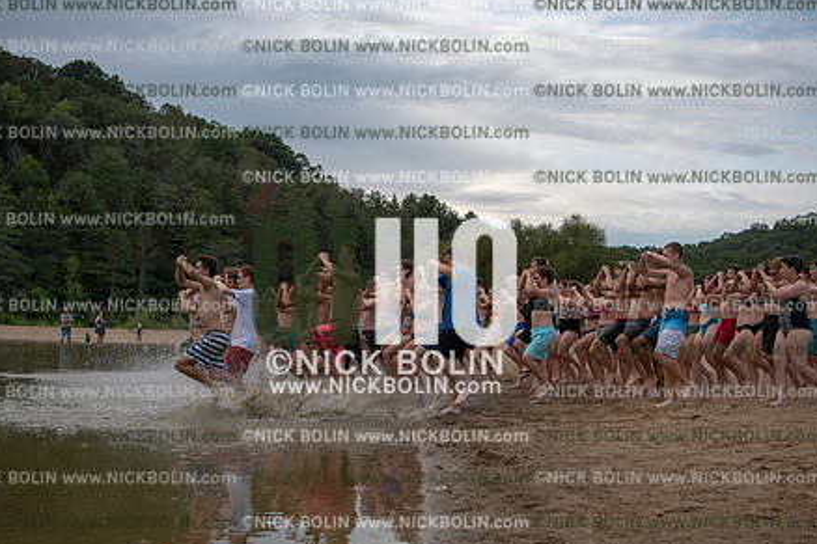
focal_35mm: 45
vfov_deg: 29.8
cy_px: 306
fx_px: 1021
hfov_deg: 43.6
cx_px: 384
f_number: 3.2
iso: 160
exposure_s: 1/1600
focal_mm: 34
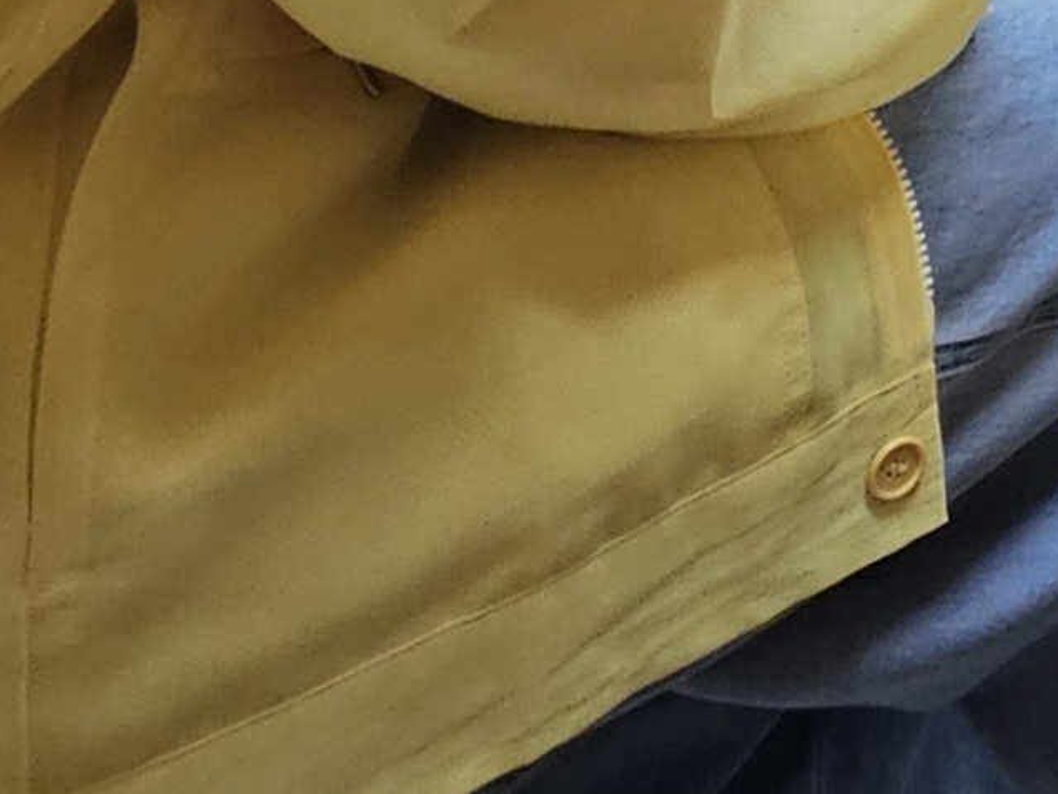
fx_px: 2109
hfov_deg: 16.4
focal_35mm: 69
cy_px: -1029
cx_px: 2378
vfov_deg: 14.8
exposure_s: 1/60.2
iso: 200
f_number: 2.2
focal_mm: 2.2
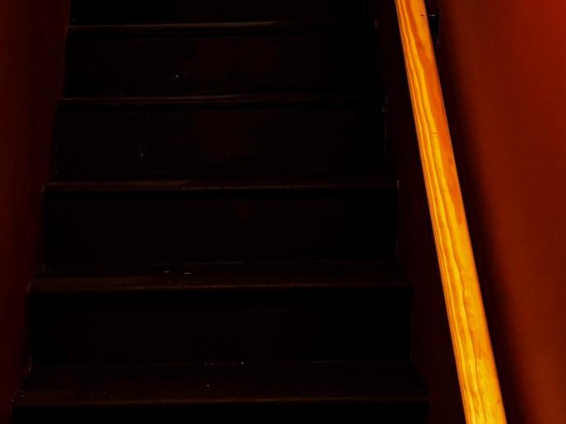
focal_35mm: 78
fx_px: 1275
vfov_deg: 18.9
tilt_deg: -6.6
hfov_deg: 25.0
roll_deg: -0.6
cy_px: 166
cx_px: 224
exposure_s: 1/60
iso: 400
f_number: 1.6
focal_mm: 5.96
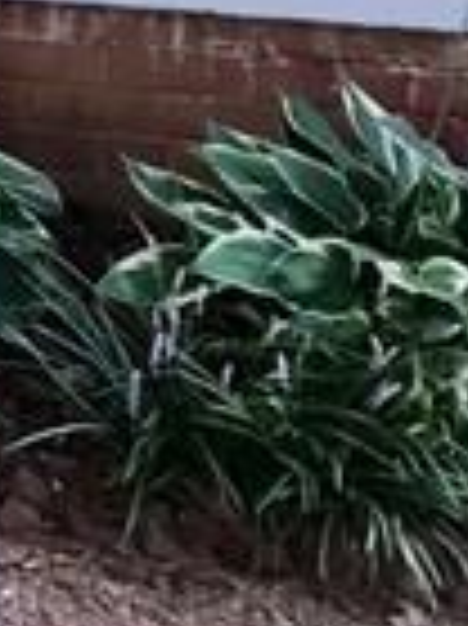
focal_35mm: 206
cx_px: -1364
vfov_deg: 9.4
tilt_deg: -6.9
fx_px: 3719
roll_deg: +0.5
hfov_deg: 6.1
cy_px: -315
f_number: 1.8
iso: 25
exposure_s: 1/120
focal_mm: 3.99
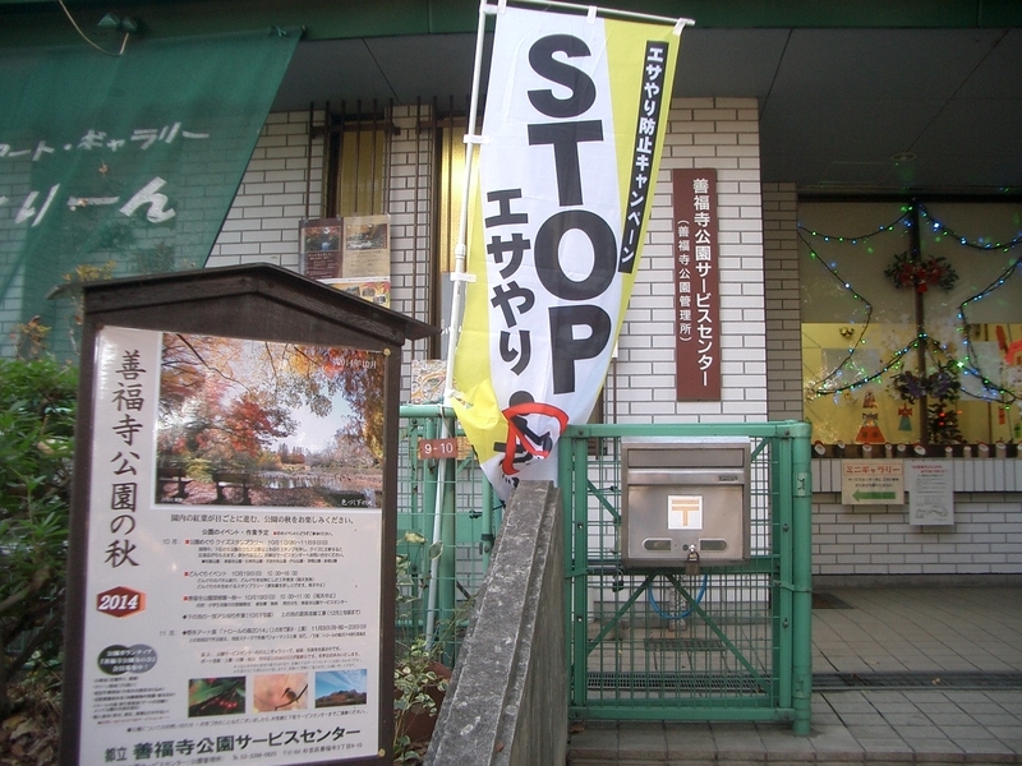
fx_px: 1033
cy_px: 383
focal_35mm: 35
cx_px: 511
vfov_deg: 40.7
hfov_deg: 52.6
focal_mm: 5.8
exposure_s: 1/60
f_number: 2.6
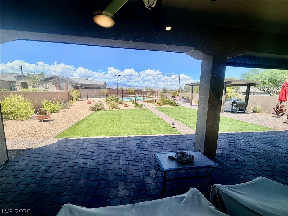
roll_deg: -1.6
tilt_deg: -6.9
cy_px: 108
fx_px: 116
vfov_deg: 85.7
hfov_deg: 102.1
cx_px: 144
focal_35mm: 14
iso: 40
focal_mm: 2.22
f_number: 2.2
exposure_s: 1/770
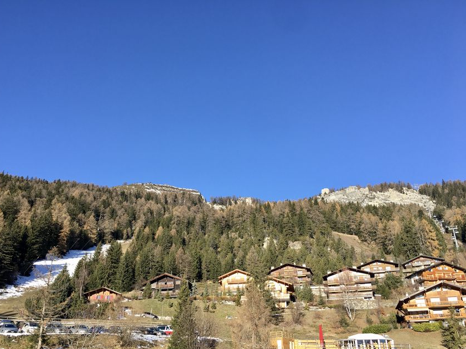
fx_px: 417
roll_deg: -1.2
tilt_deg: +24.5
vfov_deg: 45.4
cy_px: 186
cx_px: 224
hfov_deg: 58.3
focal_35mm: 31
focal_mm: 4.15
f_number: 2.2
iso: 25
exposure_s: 1/810
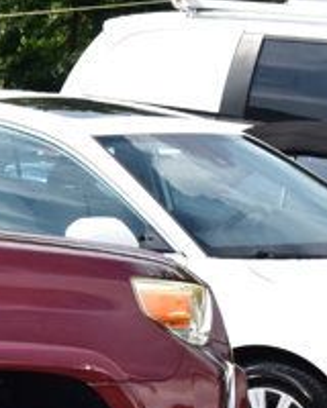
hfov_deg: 6.2
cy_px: 286
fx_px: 2795
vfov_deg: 8.4
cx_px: -654
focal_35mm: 231
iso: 400
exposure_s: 1/500
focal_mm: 32
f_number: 11
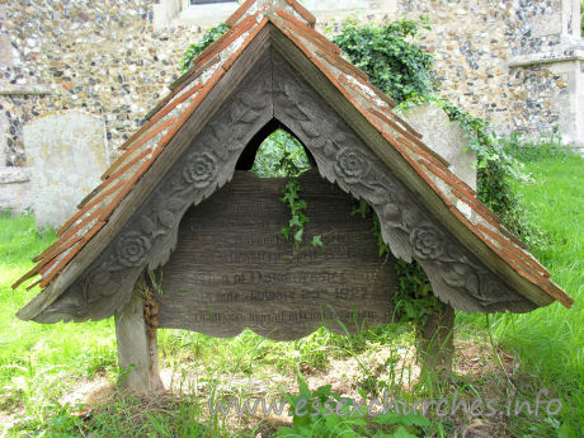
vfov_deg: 40.7
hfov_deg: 52.6
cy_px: 219
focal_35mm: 35
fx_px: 590
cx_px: 292
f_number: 3.6
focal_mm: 8.9
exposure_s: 1/51.1
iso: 50
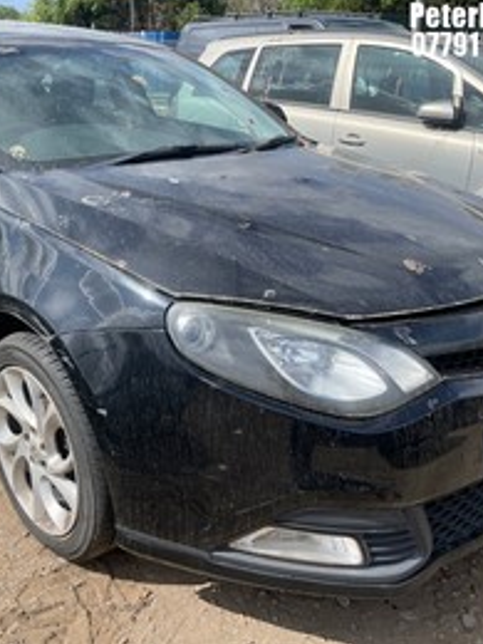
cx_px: 156
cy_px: 322
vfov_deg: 52.6
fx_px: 651
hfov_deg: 40.1
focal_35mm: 35
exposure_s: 1/2506
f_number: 1.6
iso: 32
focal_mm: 4.2
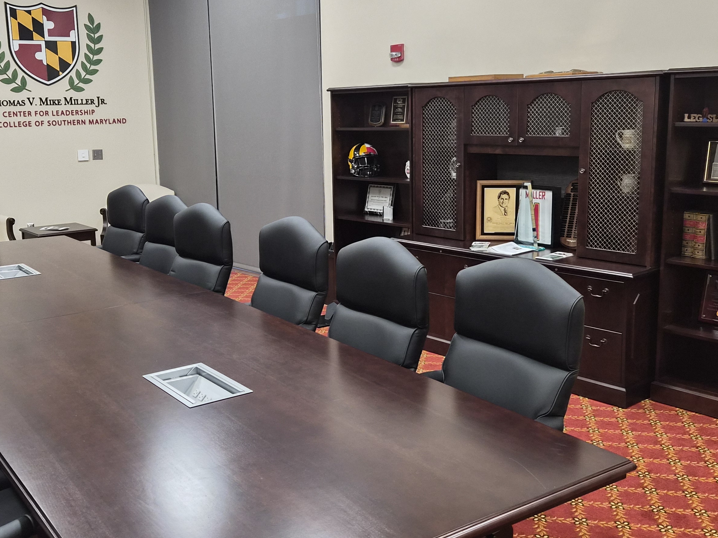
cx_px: 295
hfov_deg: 47.6
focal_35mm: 39
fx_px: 809
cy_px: 242
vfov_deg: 36.8
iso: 250
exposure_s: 1/120
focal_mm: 5.4
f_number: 1.8
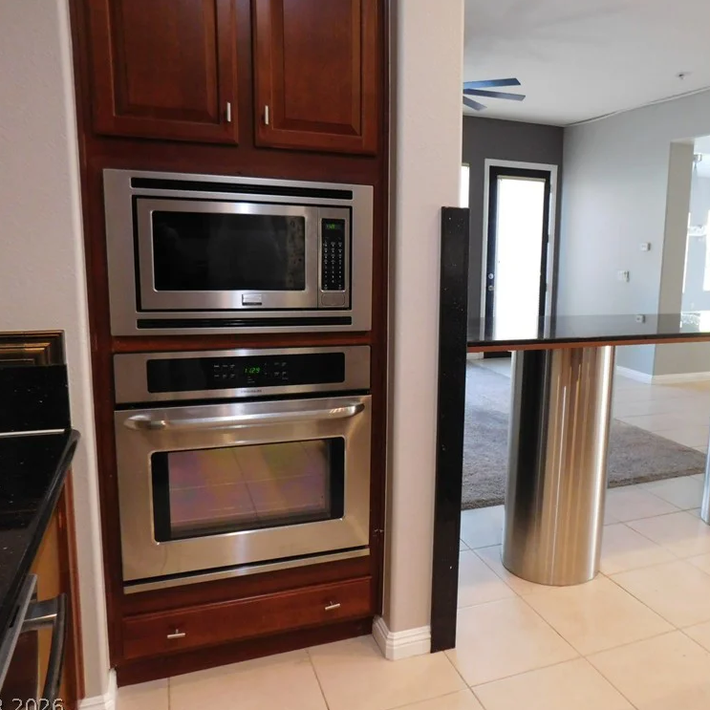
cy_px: 355
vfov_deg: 57.3
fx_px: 650
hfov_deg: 56.5
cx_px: 449
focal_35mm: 28
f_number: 3
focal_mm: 4
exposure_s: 1/25
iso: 400
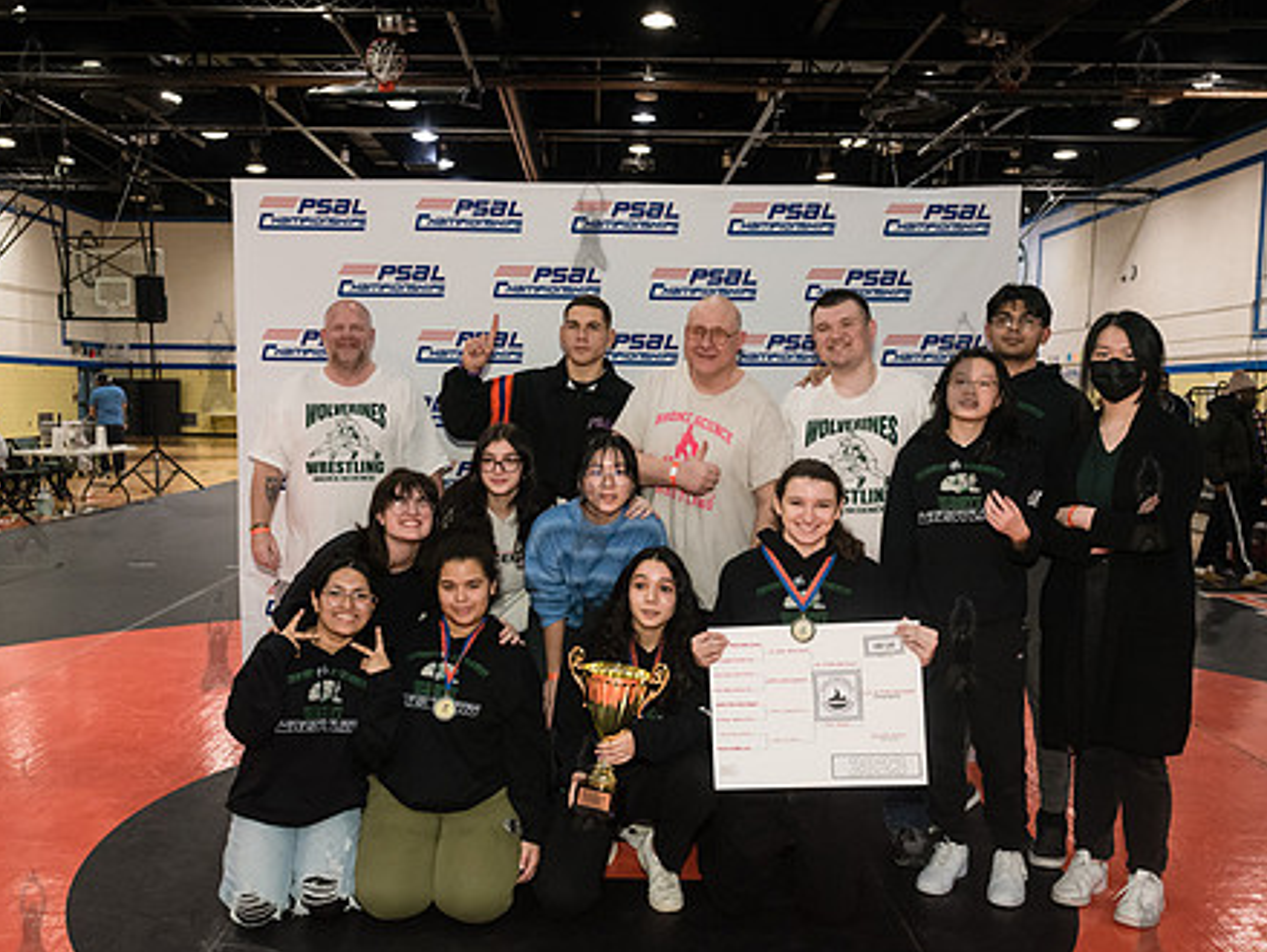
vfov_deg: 43.0
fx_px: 1209
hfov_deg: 55.3
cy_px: 501
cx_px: 589
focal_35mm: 33
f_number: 5
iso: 4000
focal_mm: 26
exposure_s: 1/160
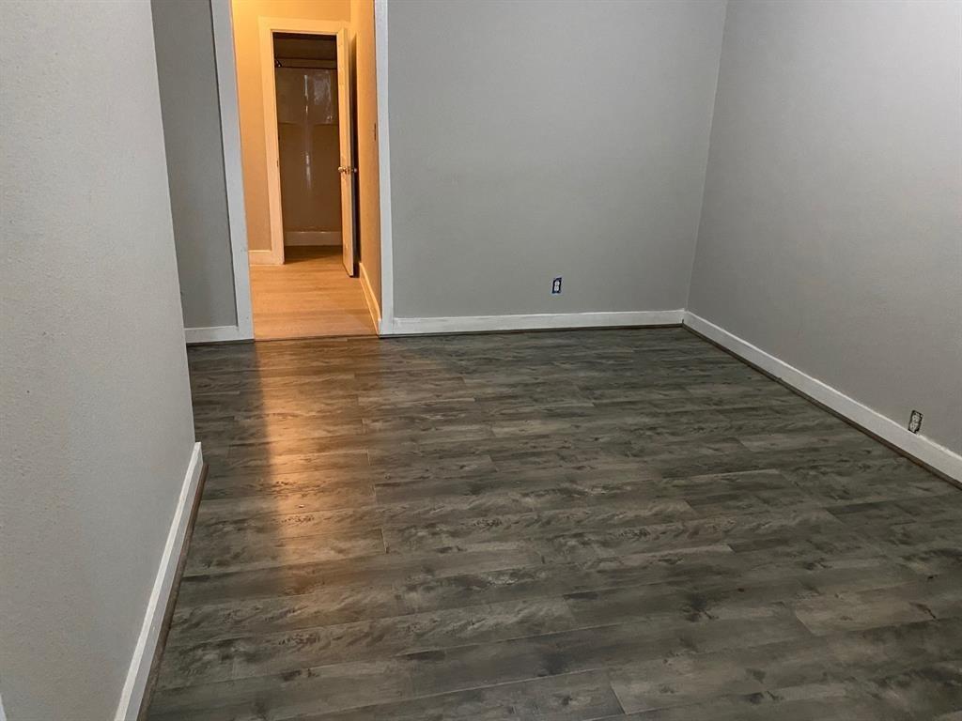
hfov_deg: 67.3
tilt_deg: -17.5
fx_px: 723
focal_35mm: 26
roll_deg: -1.9
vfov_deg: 53.1
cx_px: 481
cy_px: 360
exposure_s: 1/30
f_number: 1.8
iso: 640
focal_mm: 4.25
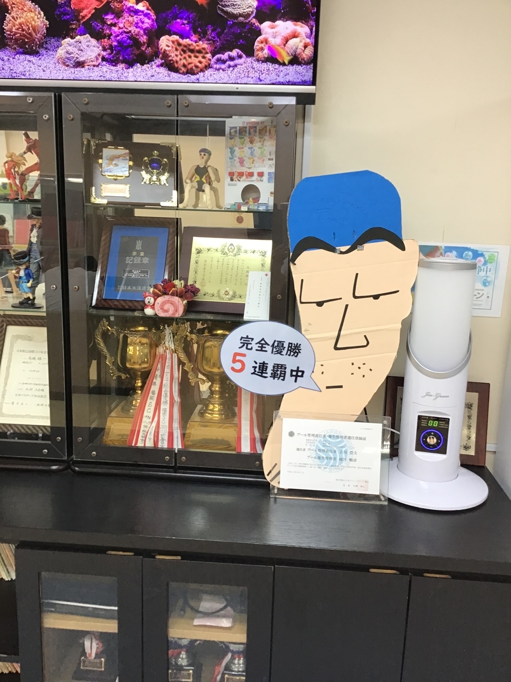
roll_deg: -0.3
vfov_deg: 58.4
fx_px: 610
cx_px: 256
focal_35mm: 31
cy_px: 341
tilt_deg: -13.4
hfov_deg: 45.4
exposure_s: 1/30
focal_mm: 3.3
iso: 50
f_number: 2.4
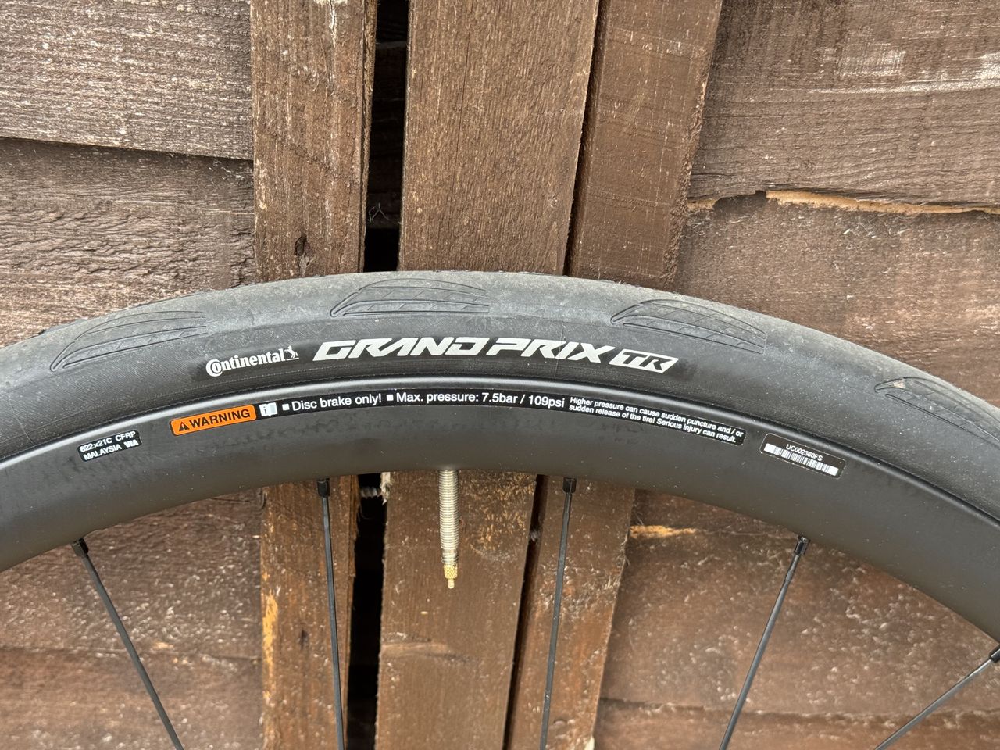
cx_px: 500
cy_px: 375
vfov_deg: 30.3
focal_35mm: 48
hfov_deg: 39.7
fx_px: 1387
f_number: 1.78
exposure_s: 1/121
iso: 80
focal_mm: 6.76
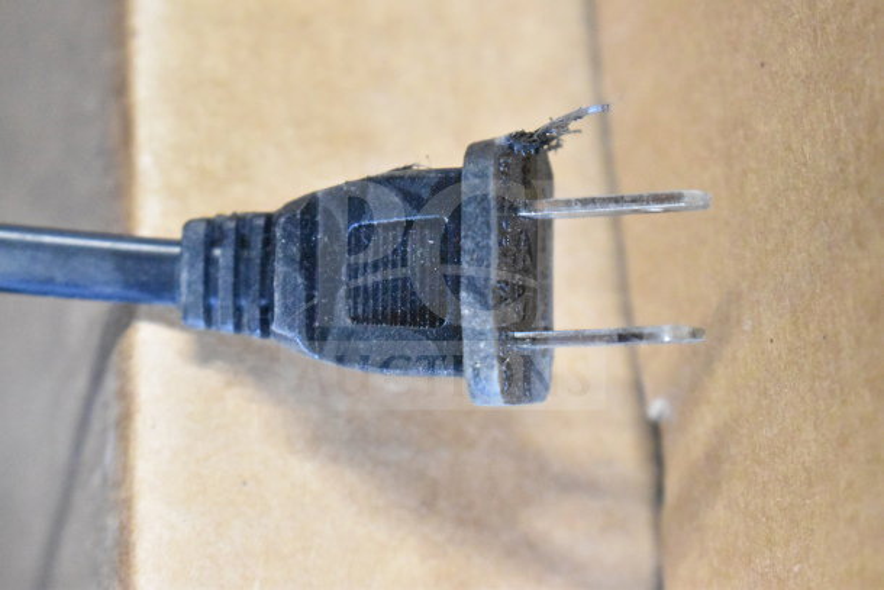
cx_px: 442
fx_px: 2026
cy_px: 295
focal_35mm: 82
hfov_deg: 24.6
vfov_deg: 16.6
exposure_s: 1/100
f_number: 5.6
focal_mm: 55
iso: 16000
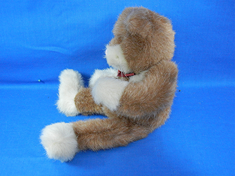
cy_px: 88
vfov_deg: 32.2
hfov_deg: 42.1
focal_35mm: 45
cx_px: 118
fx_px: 305
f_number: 3.8
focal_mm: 8.1
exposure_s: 1/30
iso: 555
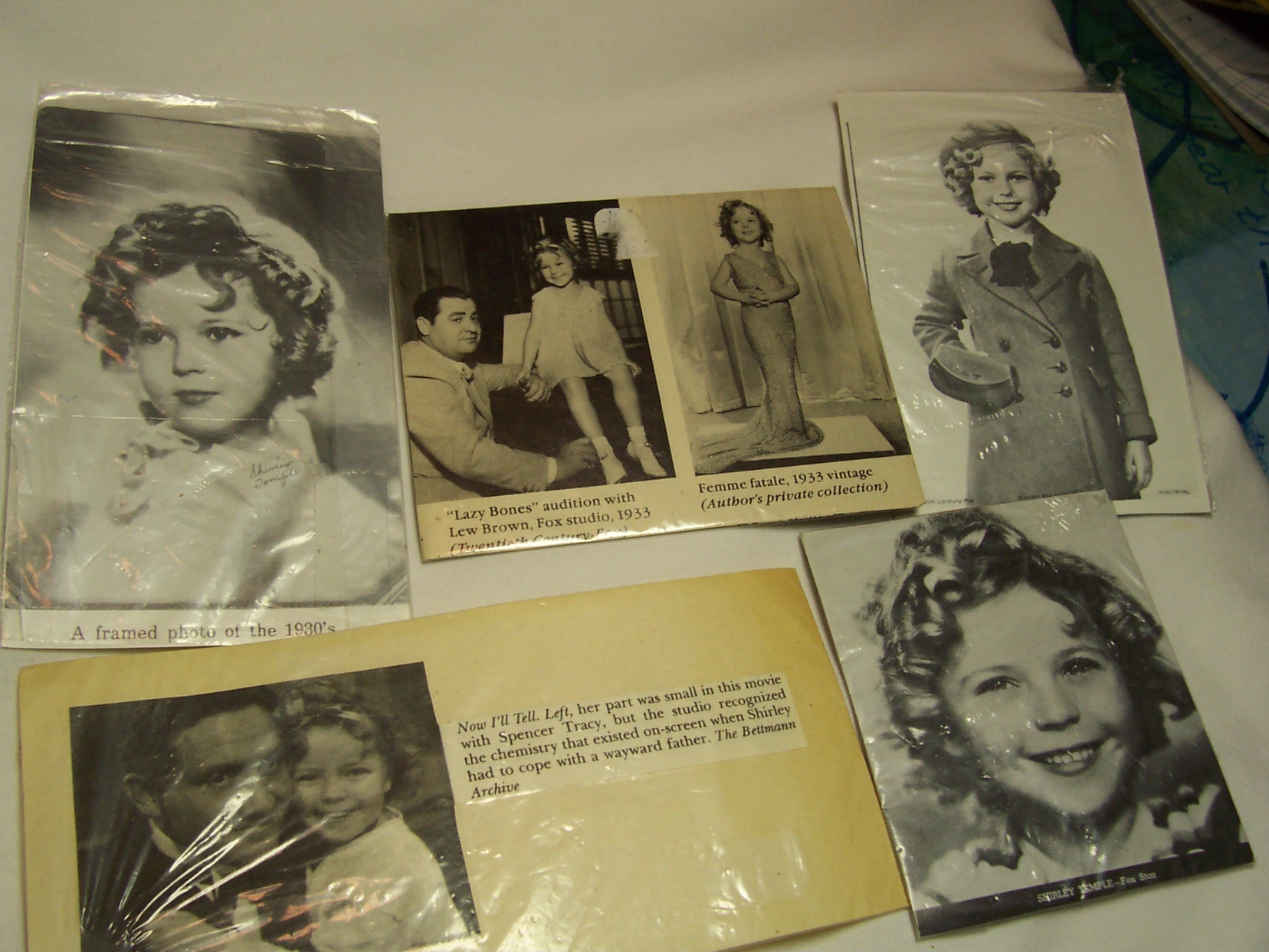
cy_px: 476
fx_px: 1356
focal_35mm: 37
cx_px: 634
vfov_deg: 38.7
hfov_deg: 50.1
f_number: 2.8
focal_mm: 5.6
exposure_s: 1/60
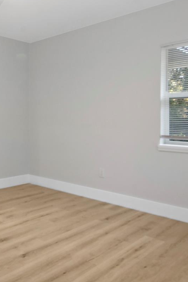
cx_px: 30
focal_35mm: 33
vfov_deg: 57.1
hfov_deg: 38.0
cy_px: 127
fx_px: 259
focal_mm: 11
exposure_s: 1/5
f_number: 9
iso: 200
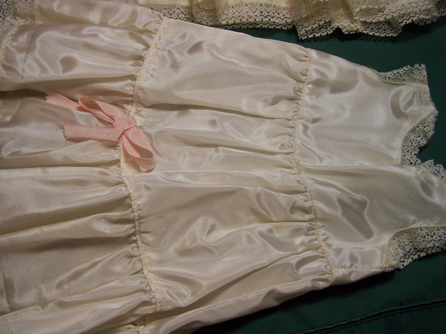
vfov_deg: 38.7
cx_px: 223
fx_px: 477
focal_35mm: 37
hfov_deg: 50.1
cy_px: 167
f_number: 2.8
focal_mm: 5.6
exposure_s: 1/45
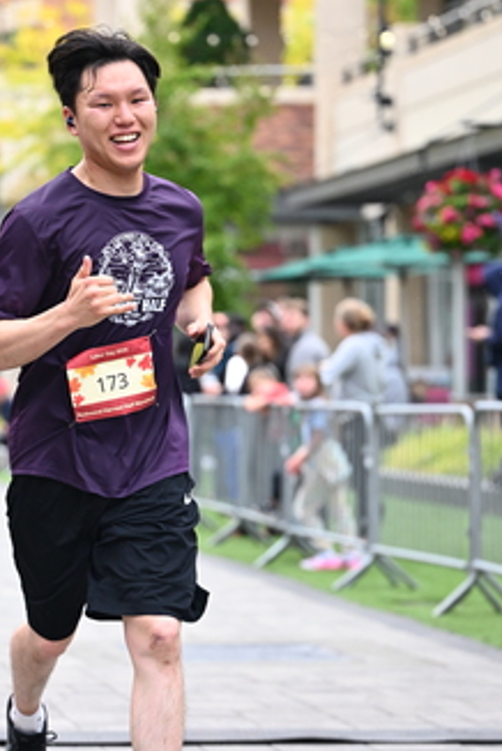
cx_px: 89
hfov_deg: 9.1
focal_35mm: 150
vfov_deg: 13.7
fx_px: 3131
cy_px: 392
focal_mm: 89
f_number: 2.8
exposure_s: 1/1600
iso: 1250
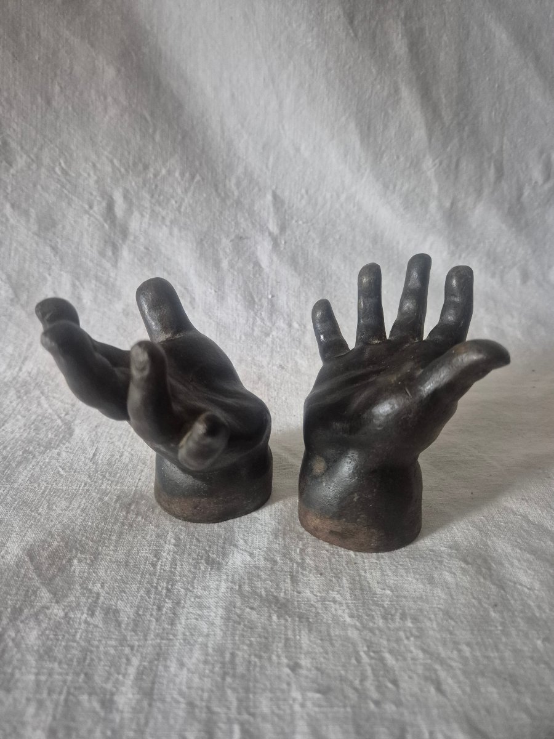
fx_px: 491
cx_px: 277
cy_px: 370
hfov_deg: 58.9
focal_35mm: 23
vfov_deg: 73.9
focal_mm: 5.4
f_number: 1.8
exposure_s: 1/100
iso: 1250
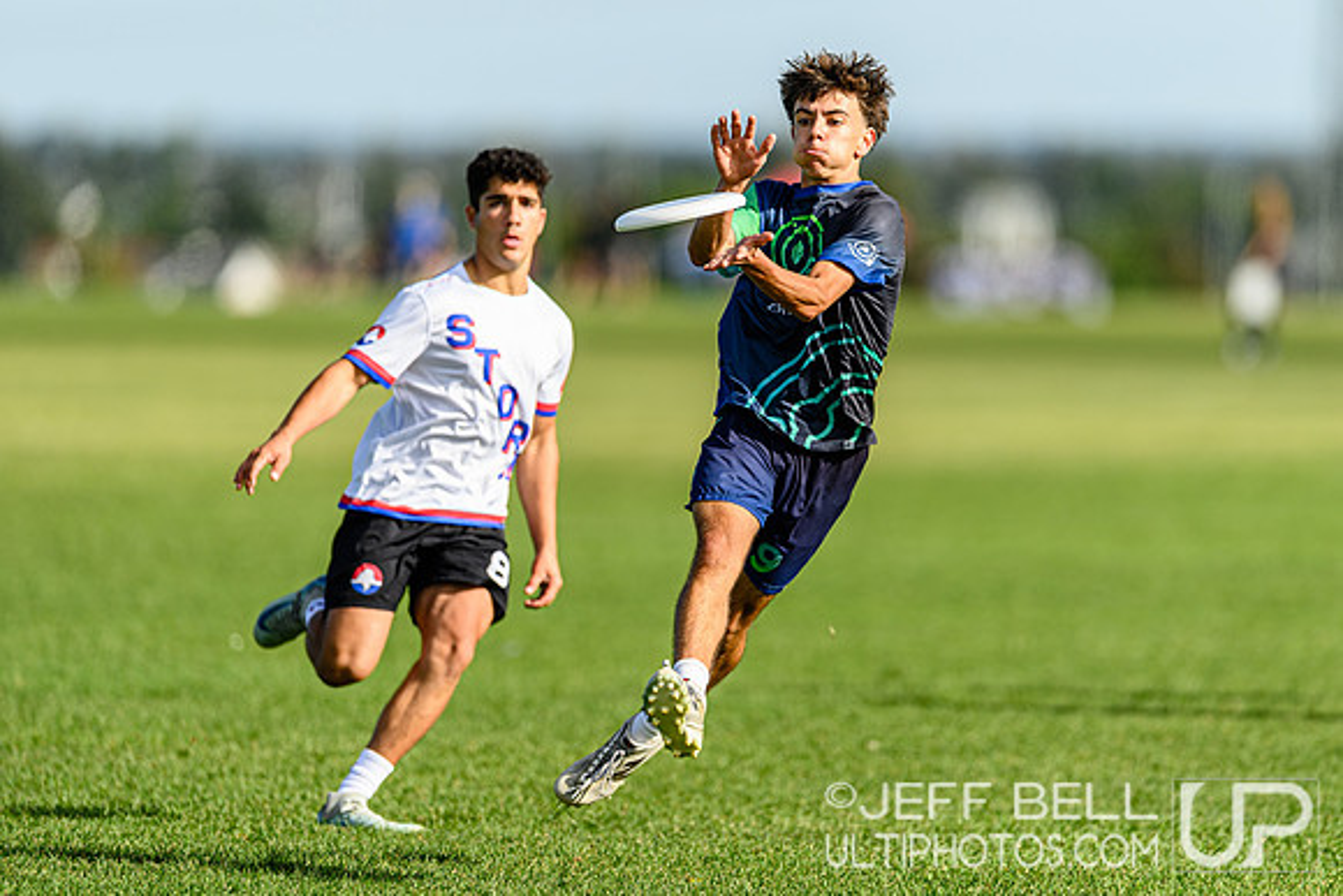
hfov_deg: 4.7
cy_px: 429
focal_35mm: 441
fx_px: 16467
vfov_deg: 3.1
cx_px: 741
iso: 100
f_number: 3.2
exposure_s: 1/1600
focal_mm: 400
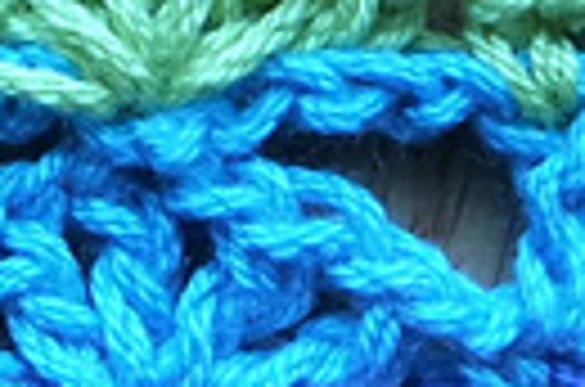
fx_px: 6160
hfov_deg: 5.4
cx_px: -184
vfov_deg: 3.6
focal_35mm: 380
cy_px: -238
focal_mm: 50
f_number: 5.6
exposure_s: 1/80
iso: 1600
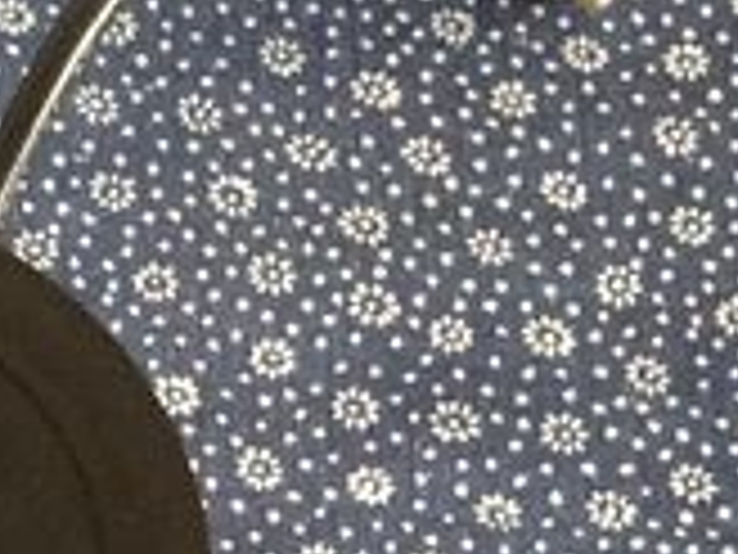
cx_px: -662
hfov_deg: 8.8
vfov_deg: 6.6
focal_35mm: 213
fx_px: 4541
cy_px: 1313
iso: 160
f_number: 2.4
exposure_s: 1/15
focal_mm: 4.28
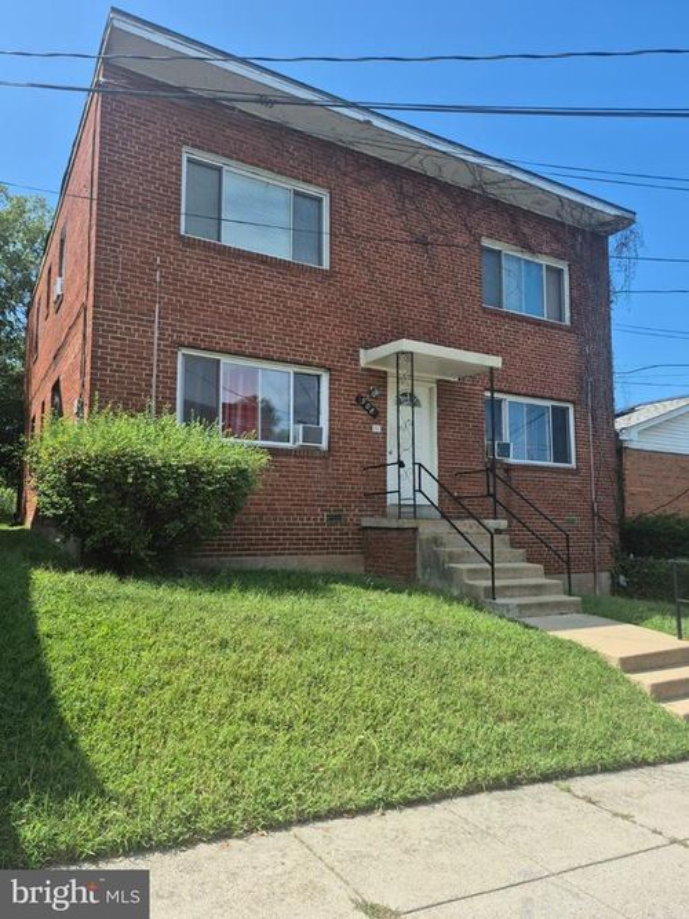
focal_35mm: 23
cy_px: 460
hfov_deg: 58.9
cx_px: 344
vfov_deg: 73.9
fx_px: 611
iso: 25
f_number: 1.8
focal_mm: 5.4
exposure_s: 1/1136
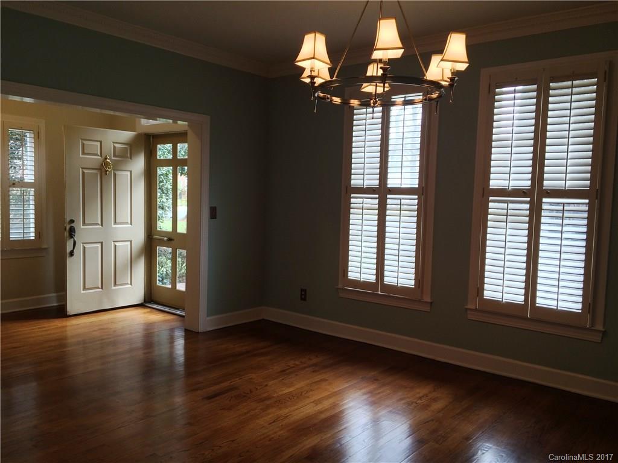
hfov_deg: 61.7
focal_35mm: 29
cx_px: 309
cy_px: 232
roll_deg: -1.6
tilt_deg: -3.9
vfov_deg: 48.2
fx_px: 518
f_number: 2.2
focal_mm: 4.15
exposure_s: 1/40
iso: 40
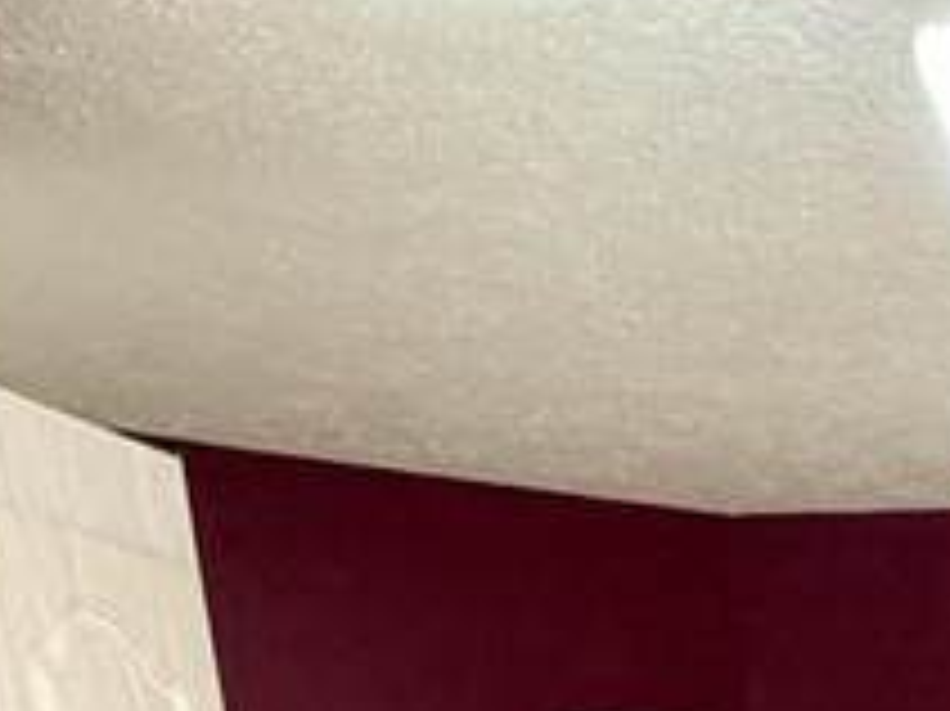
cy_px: 1818
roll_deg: +0.7
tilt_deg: -18.7
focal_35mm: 85
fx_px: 2331
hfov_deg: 19.8
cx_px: 1450
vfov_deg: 12.6
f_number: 2.2
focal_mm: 2.22
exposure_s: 1/60
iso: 200
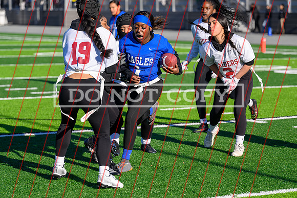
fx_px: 1109
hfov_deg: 15.3
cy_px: 140
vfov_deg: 10.2
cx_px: 145
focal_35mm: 134
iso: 72
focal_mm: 95
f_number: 2.8
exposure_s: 1/1000
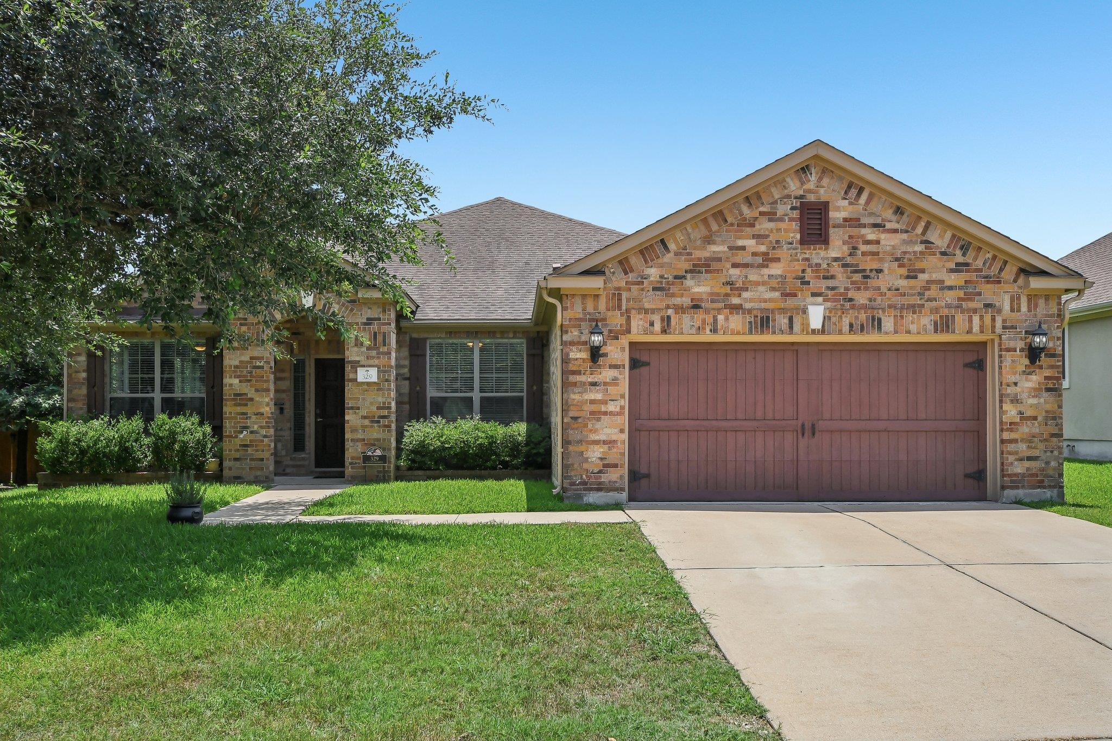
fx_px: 1019
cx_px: 556
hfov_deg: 57.2
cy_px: 370
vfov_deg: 40.0
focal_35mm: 33
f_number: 8
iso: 400
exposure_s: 1/1000
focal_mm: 22
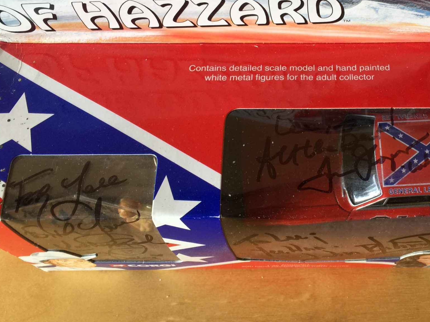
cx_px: 326
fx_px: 596
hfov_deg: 38.6
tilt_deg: -62.3
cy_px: 98
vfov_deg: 30.0
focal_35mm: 48
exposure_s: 1/17
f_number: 2.2
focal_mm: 4.15
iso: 50
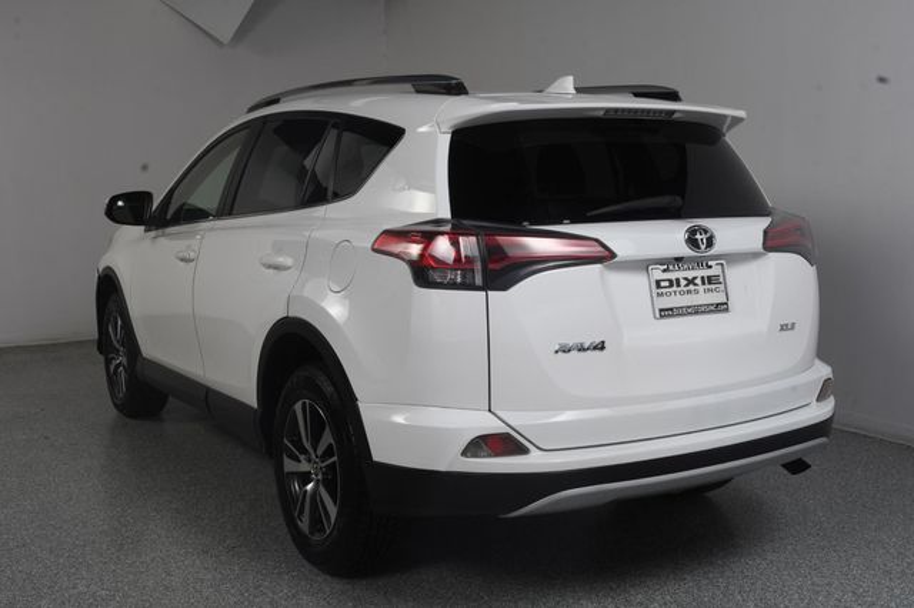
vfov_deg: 33.4
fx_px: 1015
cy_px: 304
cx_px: 457
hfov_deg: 48.5
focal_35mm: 40
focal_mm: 27
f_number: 14
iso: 100
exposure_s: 1/160
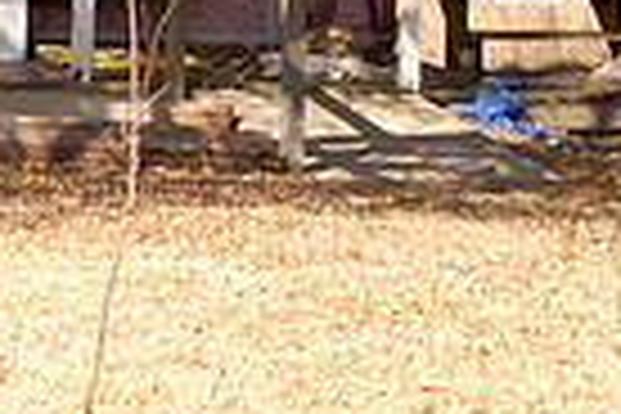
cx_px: -504
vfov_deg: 6.3
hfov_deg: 9.1
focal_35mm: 215
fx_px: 3708
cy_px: -310
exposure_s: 1/160
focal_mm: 34
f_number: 13
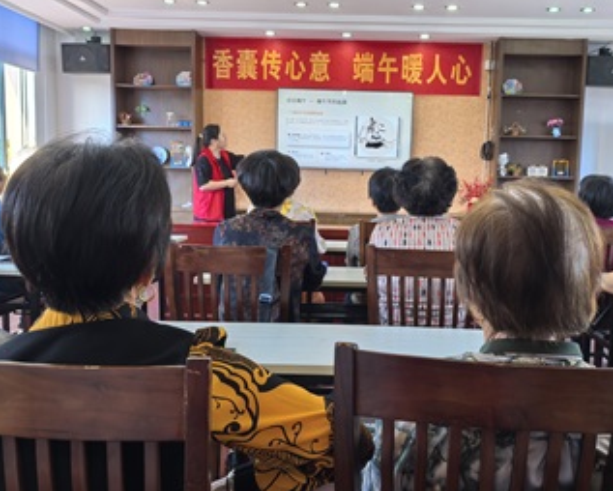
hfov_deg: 52.6
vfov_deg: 43.4
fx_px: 617
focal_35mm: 34
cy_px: 248
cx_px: 353
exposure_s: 1/50
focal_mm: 6.98
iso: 320
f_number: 4
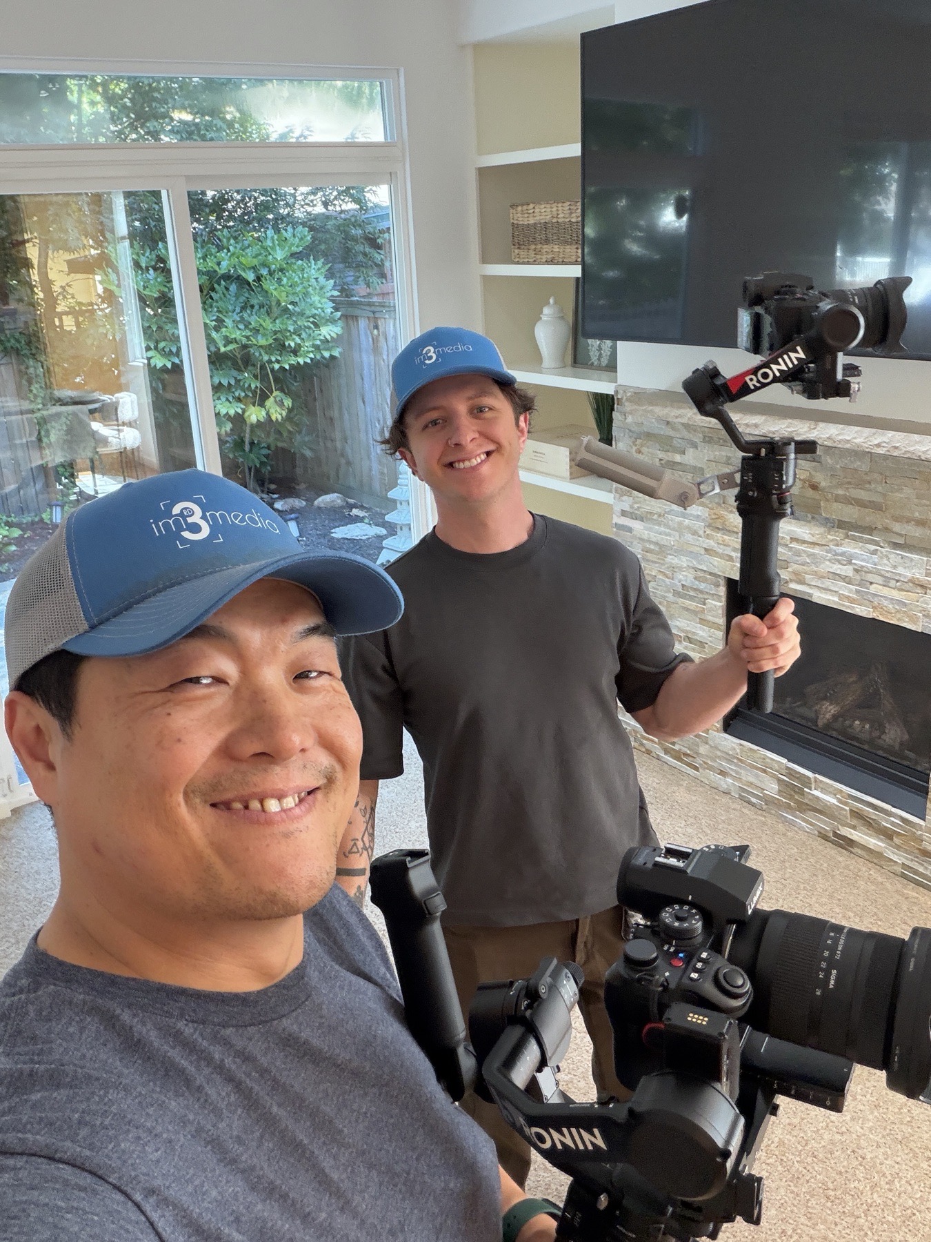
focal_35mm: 30
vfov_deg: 60.0
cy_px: 621
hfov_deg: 46.8
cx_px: 466
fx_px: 1076
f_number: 1.9
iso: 125
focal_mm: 2.71
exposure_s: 1/60
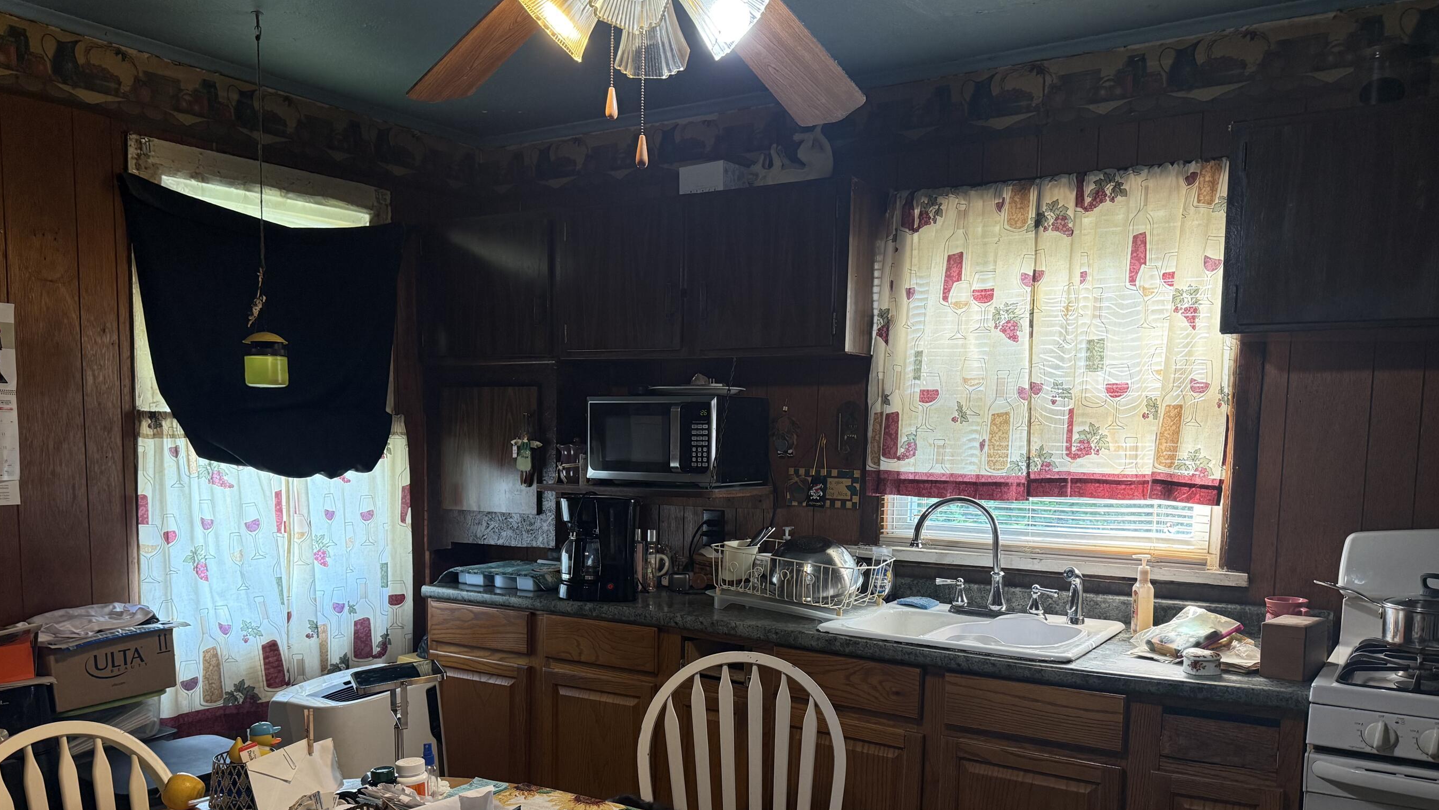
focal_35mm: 29
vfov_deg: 39.6
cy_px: 555
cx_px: 698
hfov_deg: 66.0
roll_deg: -1.0
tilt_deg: -5.1
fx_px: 1107
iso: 250
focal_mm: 6.76
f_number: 1.78
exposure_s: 1/120
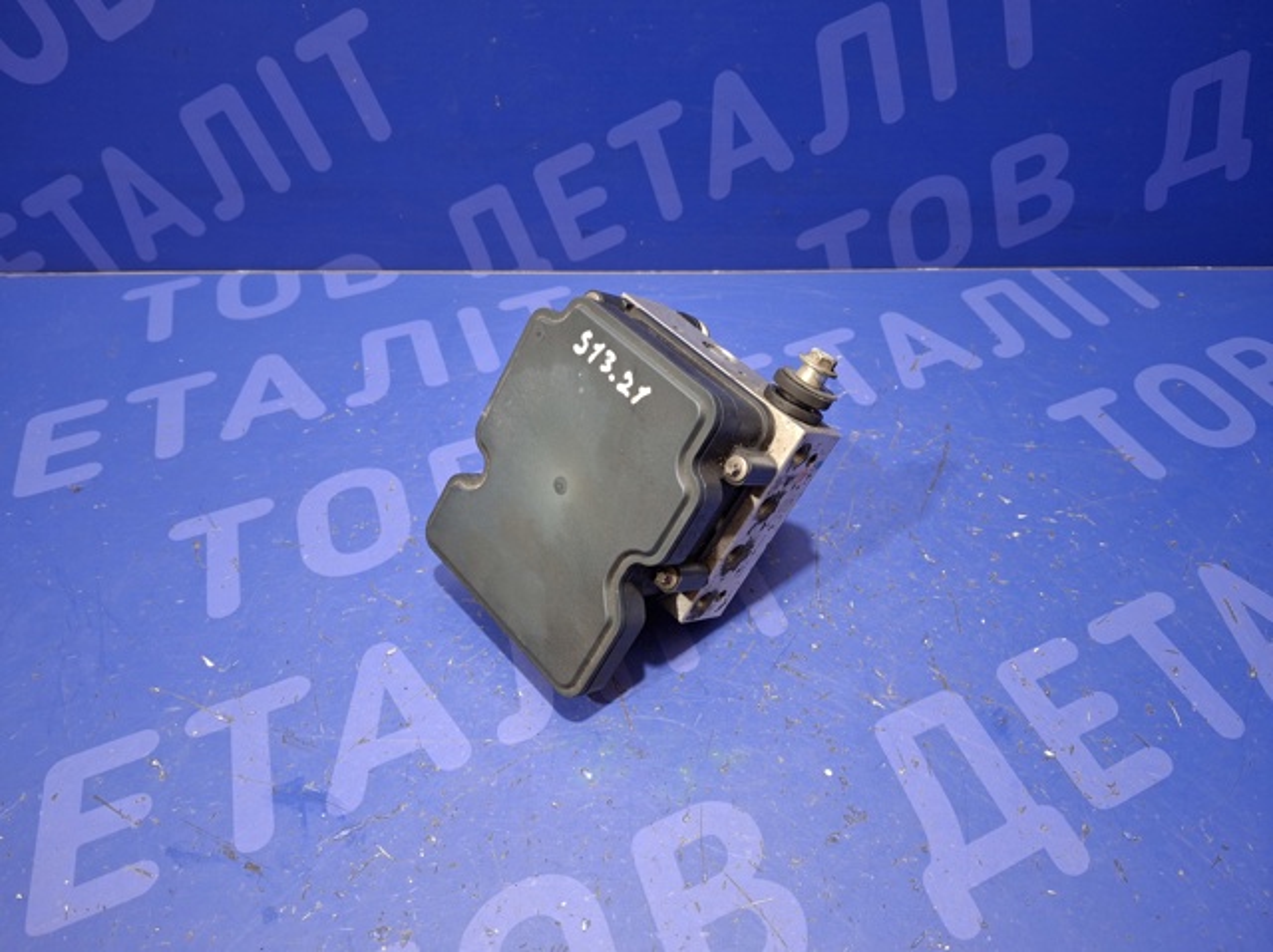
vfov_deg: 54.8
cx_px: 636
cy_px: 476
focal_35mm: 25
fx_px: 919
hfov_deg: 69.4
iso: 320
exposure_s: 1/30
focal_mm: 4.69
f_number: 1.8
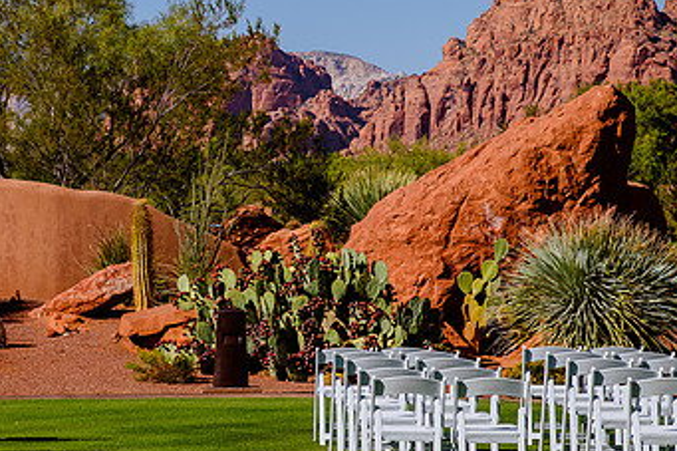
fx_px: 2951
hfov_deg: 13.0
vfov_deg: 8.7
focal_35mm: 157
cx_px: 160
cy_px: 226
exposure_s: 1/200
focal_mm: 92
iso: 125
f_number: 13
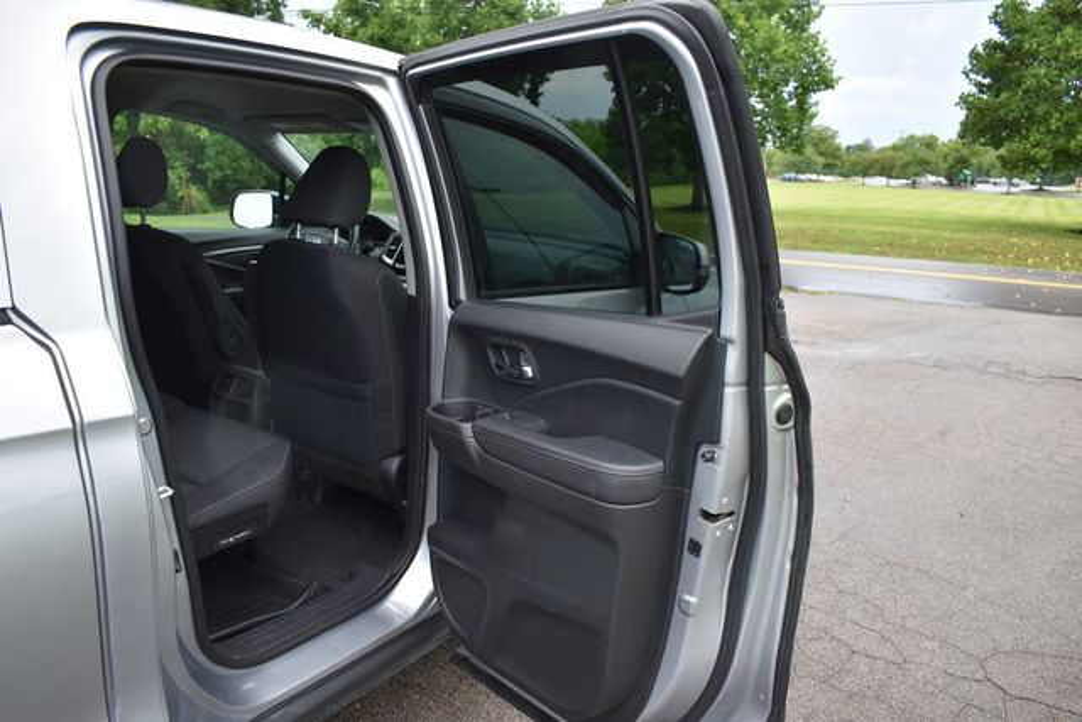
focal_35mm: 27
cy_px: 361
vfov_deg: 48.0
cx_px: 541
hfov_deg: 67.4
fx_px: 812
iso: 400
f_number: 4.5
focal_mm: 18
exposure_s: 1/250
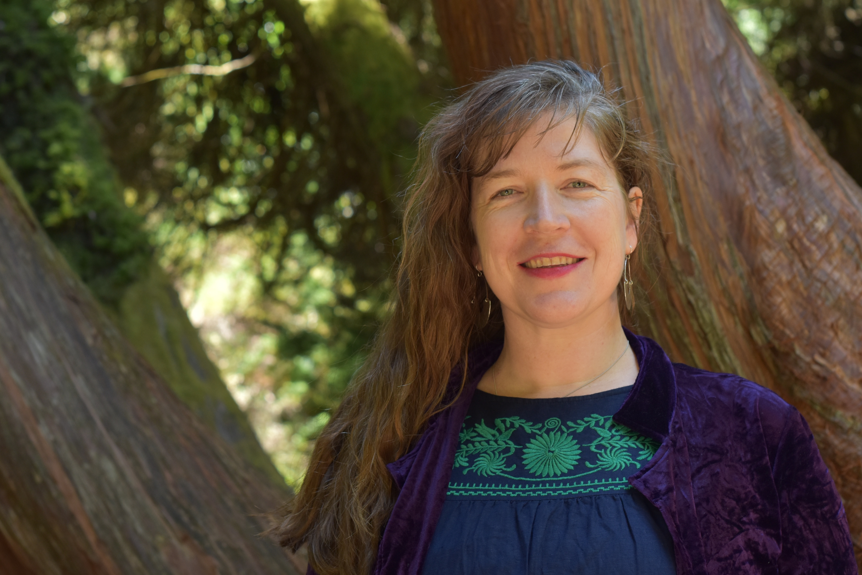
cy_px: 313
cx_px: 398
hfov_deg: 24.5
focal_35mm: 83
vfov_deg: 16.4
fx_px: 1987
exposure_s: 1/125
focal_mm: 50
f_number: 5.6
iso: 400
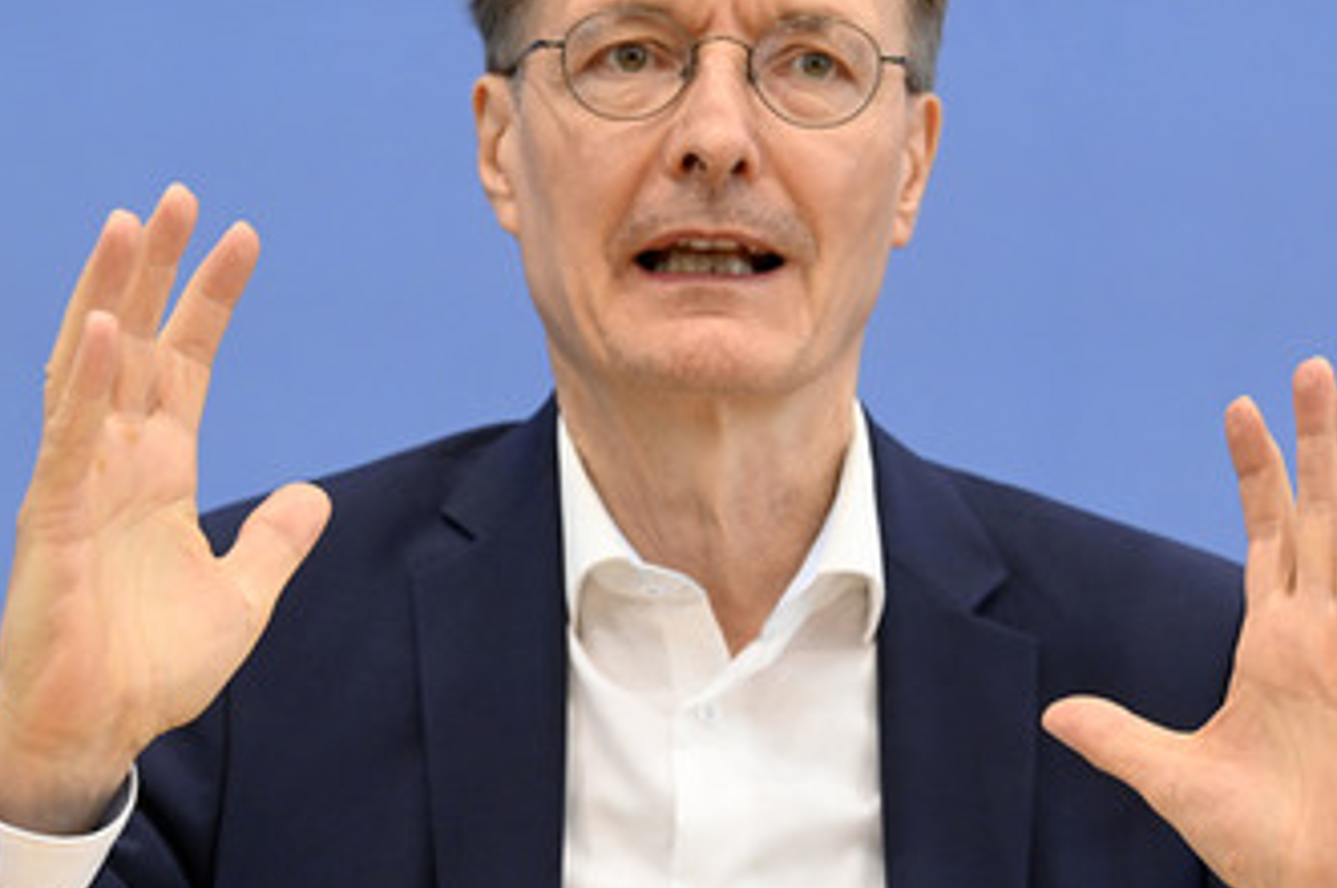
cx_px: 668
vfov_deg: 7.4
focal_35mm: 184
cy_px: 355
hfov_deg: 11.2
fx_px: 6827
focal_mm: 135
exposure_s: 1/640
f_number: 5.6
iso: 5000
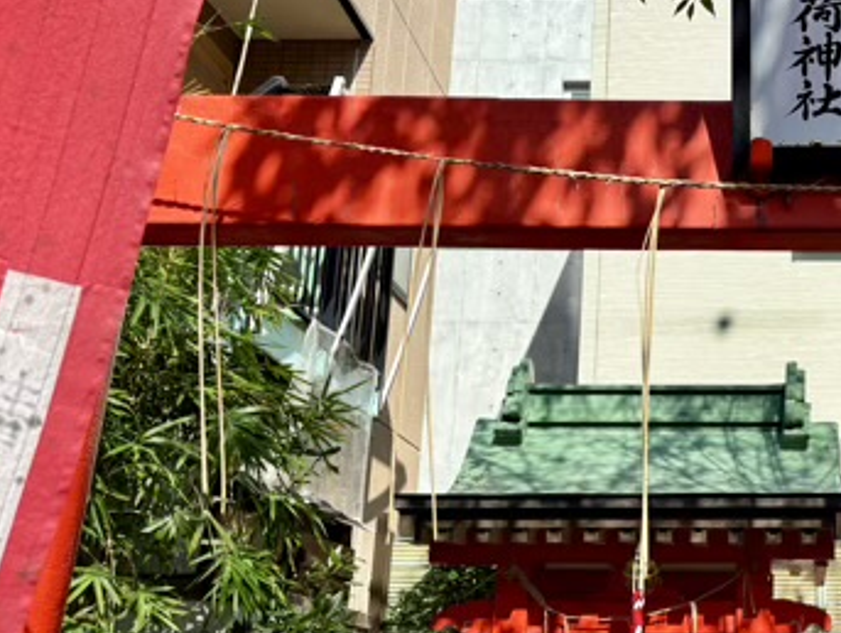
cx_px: 738
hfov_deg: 34.4
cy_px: 352
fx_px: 1289
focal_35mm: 53
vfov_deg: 27.6
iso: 50
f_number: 1.6
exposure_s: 1/2571
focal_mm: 5.96
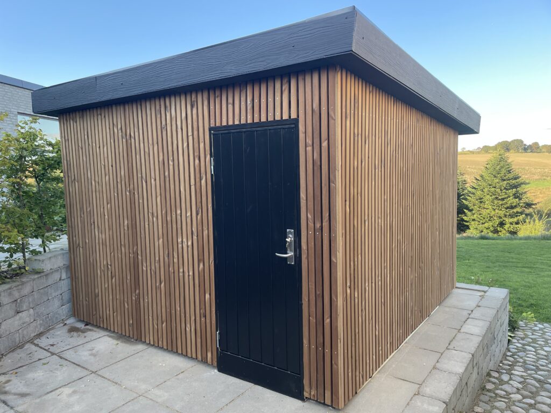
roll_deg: +2.1
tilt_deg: -5.1
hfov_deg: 67.3
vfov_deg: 53.1
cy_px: 206
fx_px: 414
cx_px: 276
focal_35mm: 26
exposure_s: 1/213
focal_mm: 4.2
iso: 32
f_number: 1.6
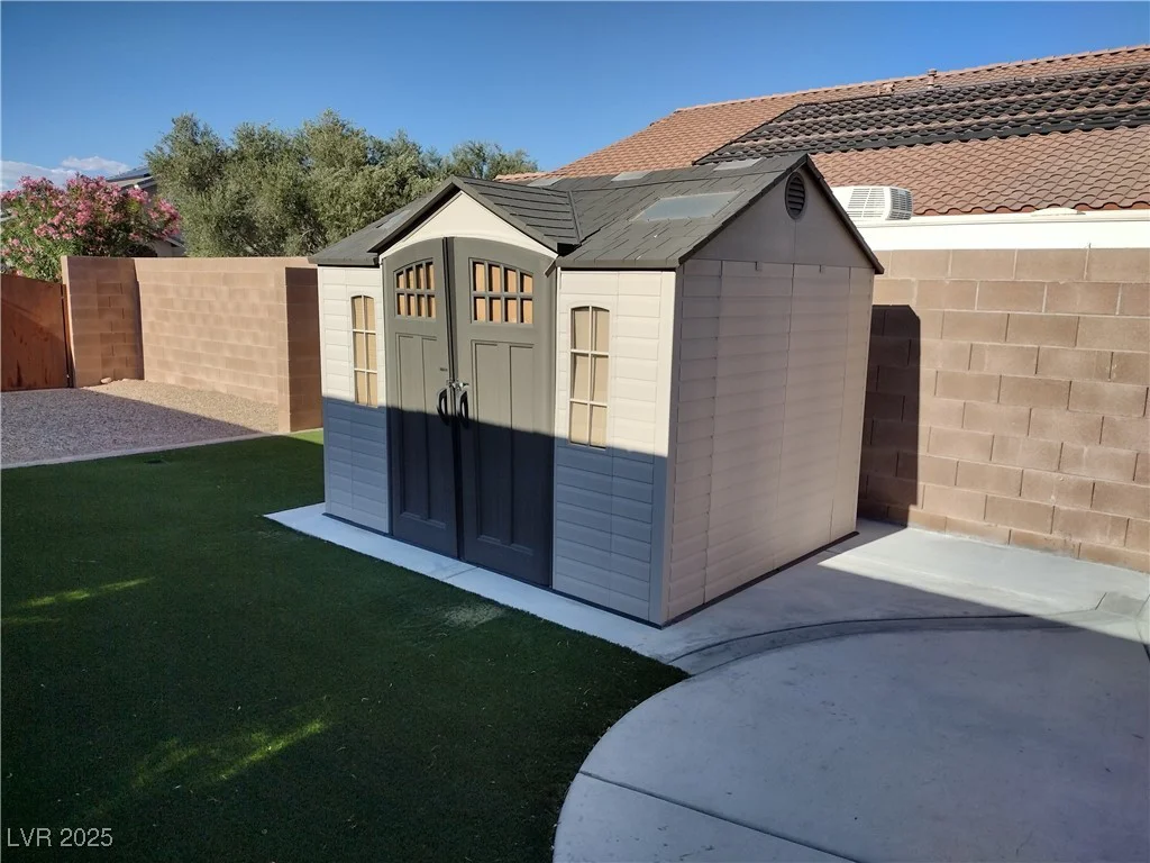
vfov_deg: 51.4
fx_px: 897
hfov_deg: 65.3
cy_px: 432
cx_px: 575
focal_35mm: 27
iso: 100
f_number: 1.7
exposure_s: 1/2932
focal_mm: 4.71
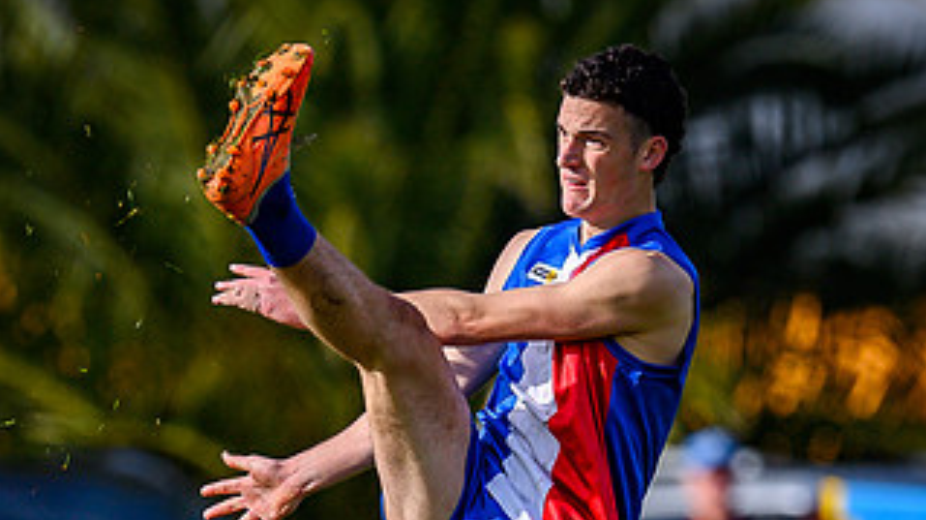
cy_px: 717
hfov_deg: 1.3
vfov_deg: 0.7
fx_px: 40490
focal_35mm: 1650
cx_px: 308
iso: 125
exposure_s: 1/1600
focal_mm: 500
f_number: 4
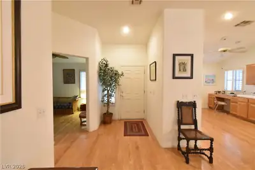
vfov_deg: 77.4
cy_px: 85
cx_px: 128
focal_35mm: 15
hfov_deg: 100.4
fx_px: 106
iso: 4000
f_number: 18
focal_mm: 10
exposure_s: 1/3
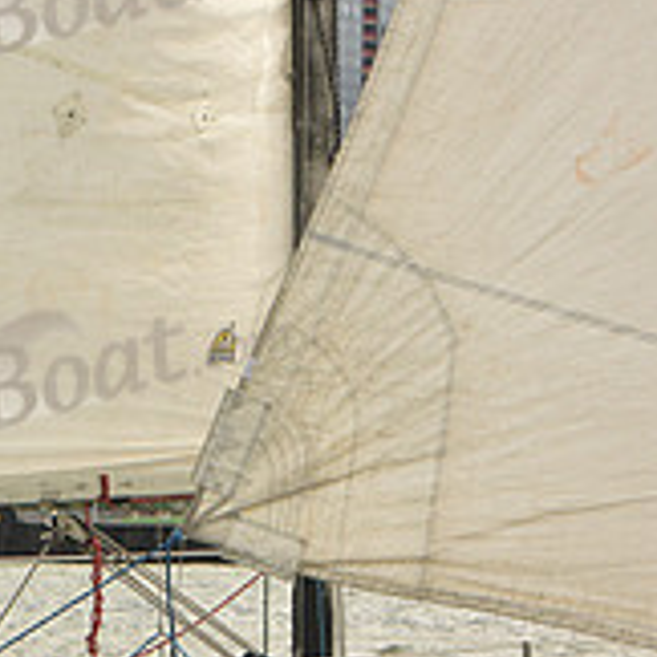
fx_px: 5239
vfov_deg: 7.1
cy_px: 663
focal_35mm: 244
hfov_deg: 7.0
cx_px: -487
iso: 400
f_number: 10
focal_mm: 80
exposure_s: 1/800
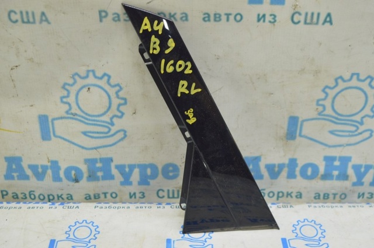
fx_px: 529
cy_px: 124
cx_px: 187
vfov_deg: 26.4
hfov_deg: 38.9
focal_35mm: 51
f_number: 5.6
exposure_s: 1/20
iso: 400
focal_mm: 34
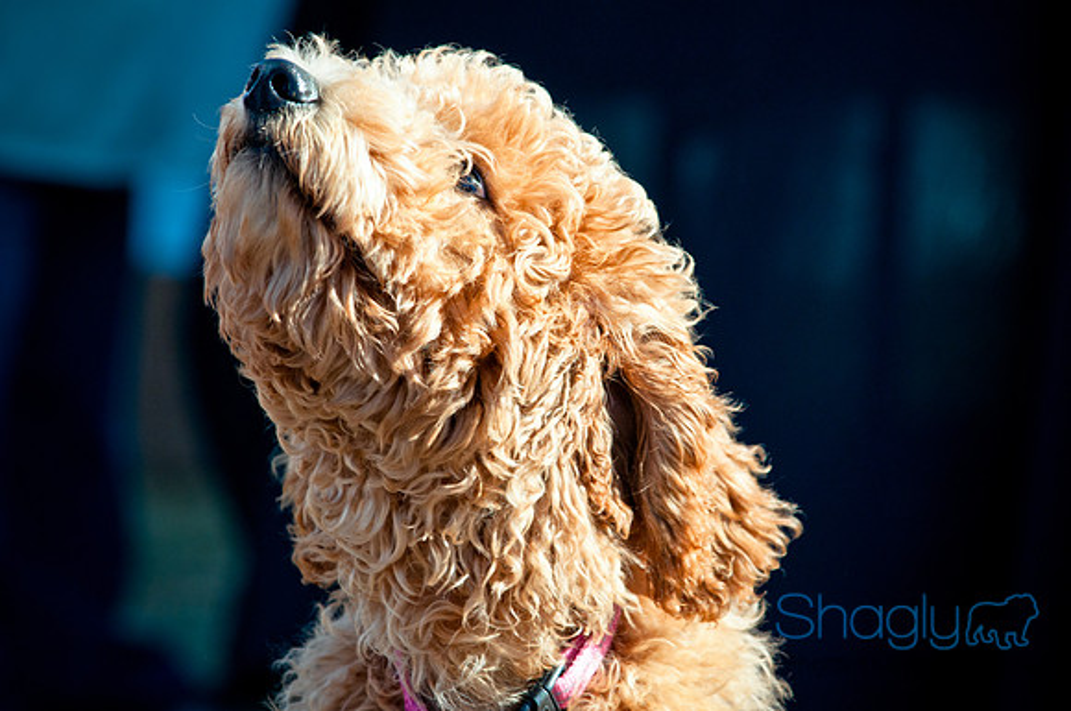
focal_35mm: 300
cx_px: 536
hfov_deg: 6.9
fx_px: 8912
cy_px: 356
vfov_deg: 4.6
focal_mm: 200
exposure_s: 1/640
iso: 400
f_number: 5.6
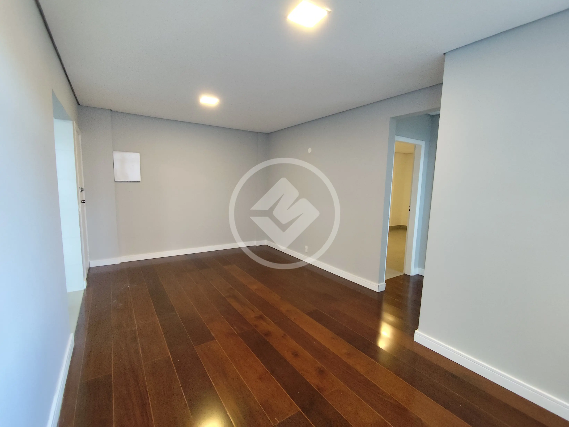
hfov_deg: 94.5
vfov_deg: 78.2
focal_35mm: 16
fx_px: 263
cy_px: 214
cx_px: 284
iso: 400
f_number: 2.2
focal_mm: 1.65
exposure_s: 1/60
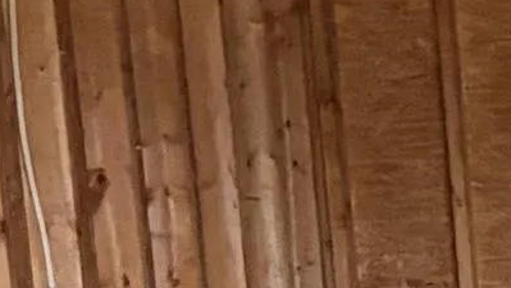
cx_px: 1338
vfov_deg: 5.3
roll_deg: +1.6
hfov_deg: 8.7
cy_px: 792
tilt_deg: -11.4
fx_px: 2956
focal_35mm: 218
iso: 400
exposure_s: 1/60
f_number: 1.6
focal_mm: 5.96
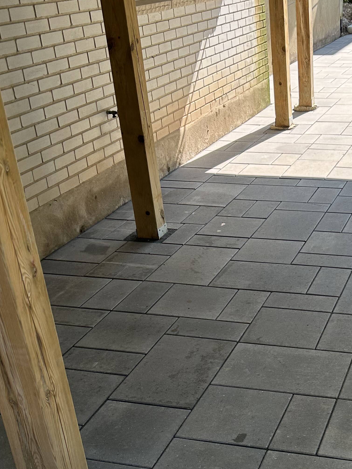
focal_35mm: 52
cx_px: 319
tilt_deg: -28.0
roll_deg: +2.5
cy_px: 322
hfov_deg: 27.0
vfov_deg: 36.4
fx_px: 705
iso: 50
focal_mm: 5.7
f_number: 1.5
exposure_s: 1/502
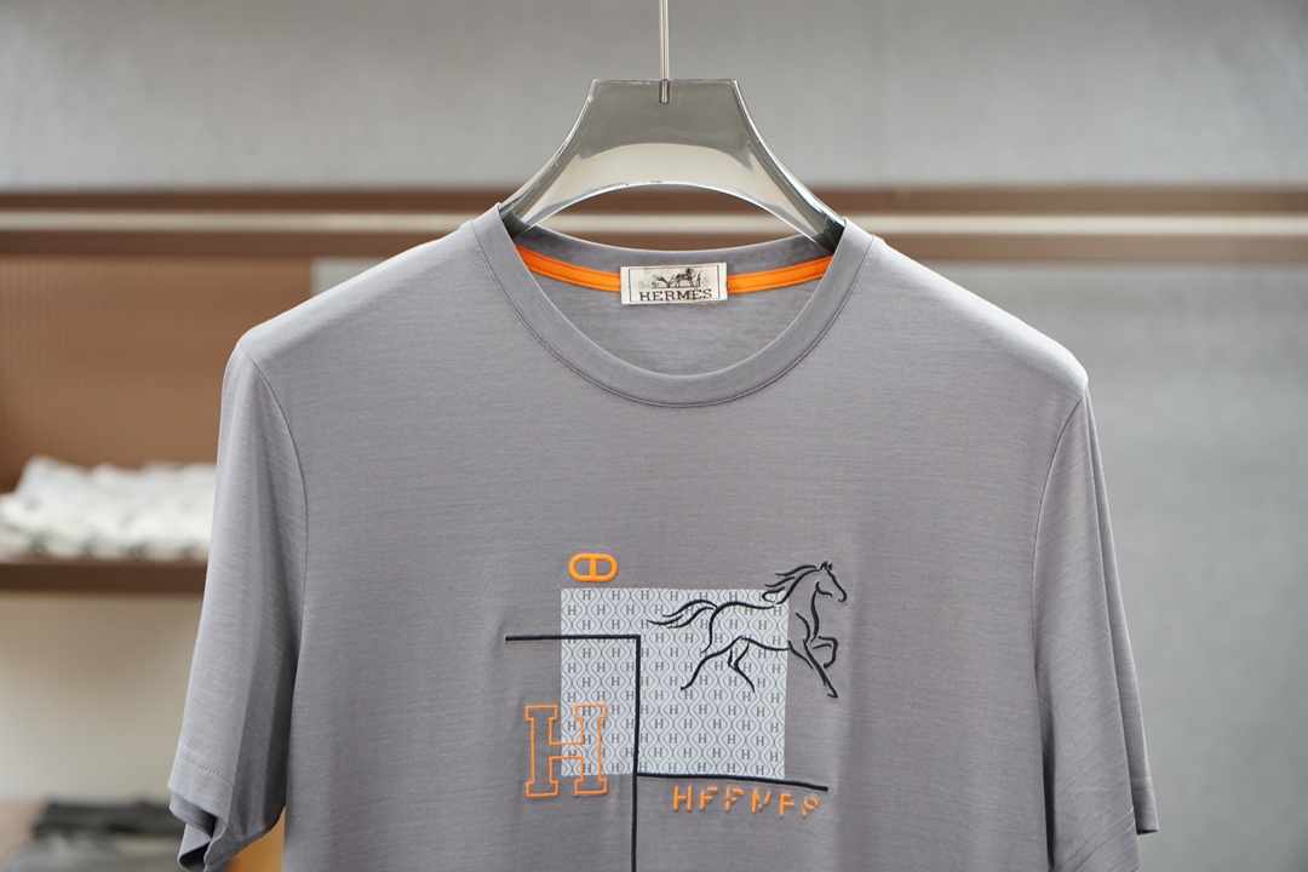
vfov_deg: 14.5
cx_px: 654
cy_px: 436
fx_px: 3433
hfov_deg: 21.6
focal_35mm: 94
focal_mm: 63
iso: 800
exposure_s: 1/125
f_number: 3.5
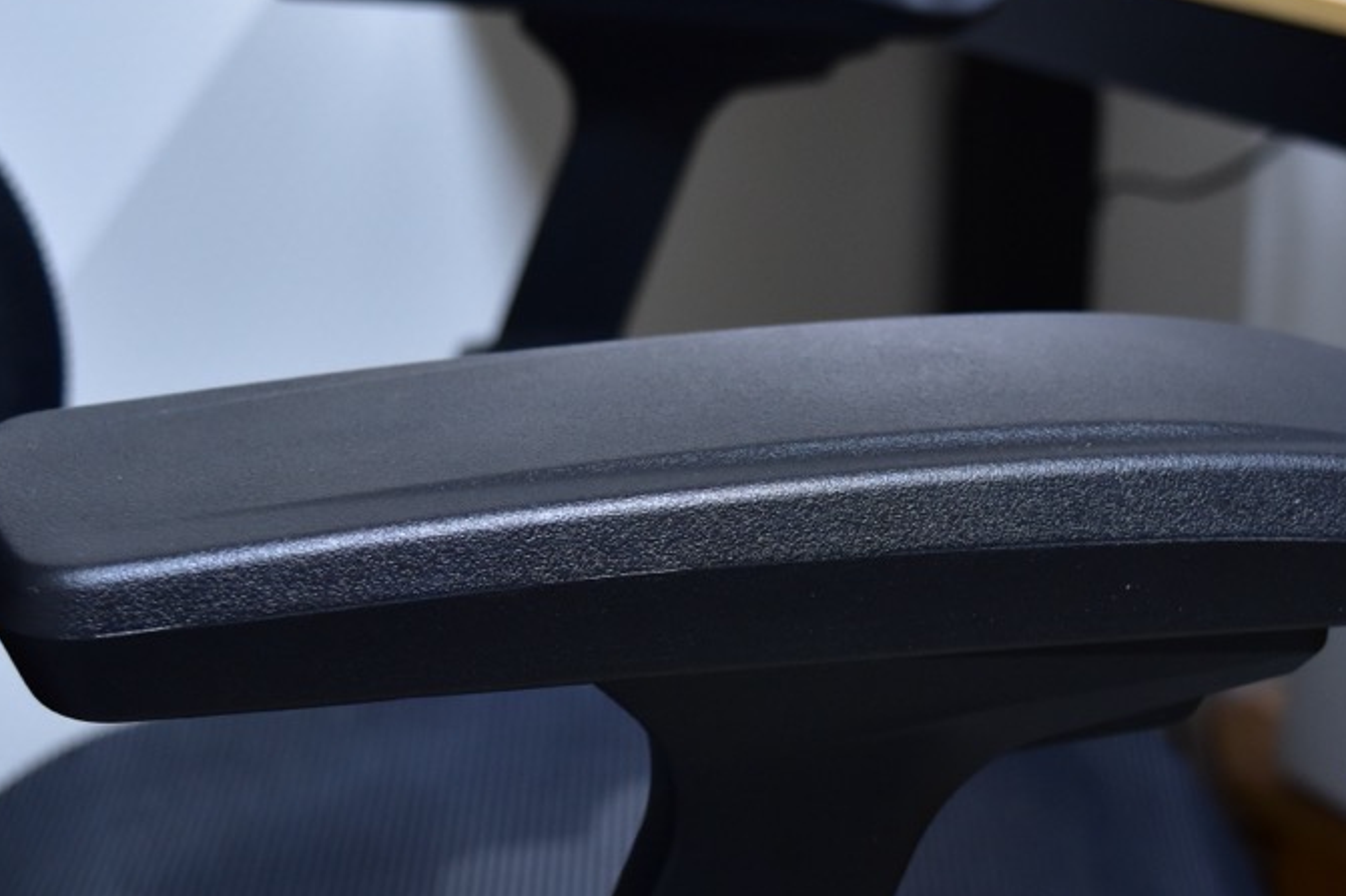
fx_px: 2985
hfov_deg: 25.3
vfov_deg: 17.1
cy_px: 549
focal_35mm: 80
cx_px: 877
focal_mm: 31
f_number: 5.6
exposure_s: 1/25
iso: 800
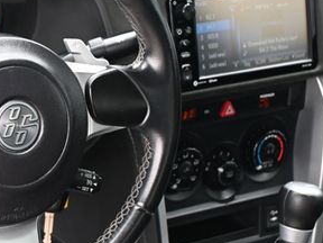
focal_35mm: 98
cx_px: -11
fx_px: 911
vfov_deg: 15.2
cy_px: 117
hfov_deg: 19.4
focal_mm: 30.5
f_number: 4.8
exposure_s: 1/125
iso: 720
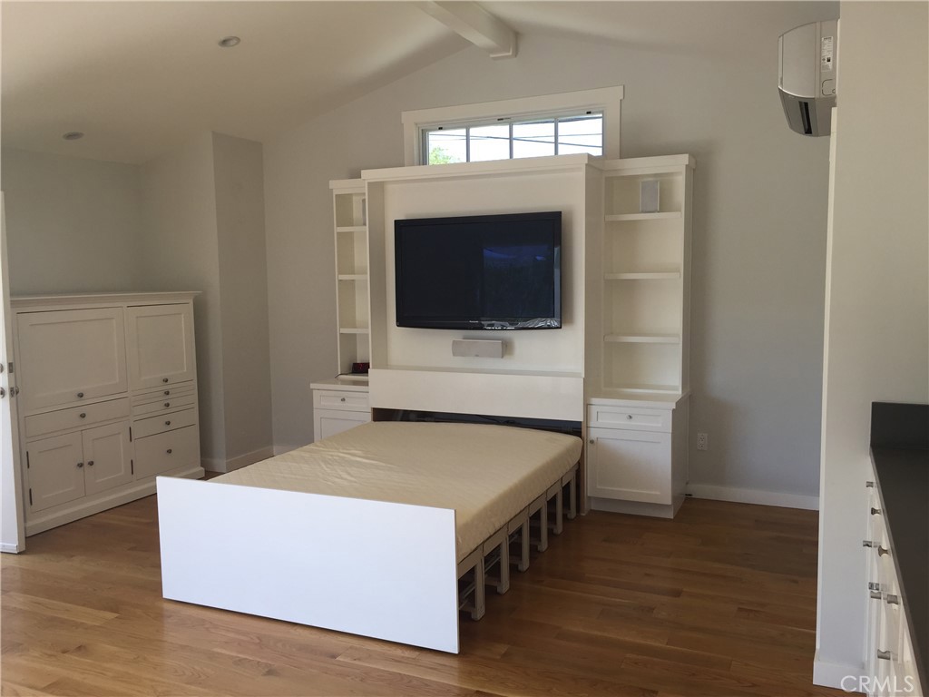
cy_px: 348
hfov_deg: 61.7
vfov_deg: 48.2
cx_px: 464
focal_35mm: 29
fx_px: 778
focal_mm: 4.15
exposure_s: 1/145
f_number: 2.2
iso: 32
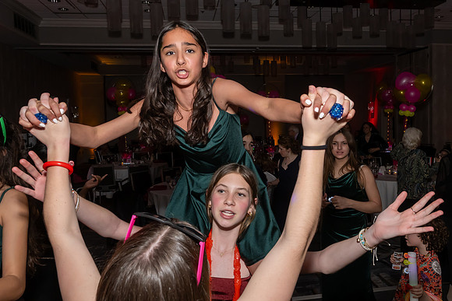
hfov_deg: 64.2
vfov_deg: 45.5
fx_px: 359
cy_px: 129
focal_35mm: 29
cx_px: 253
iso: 800
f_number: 7.1
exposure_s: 1/250
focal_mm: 17
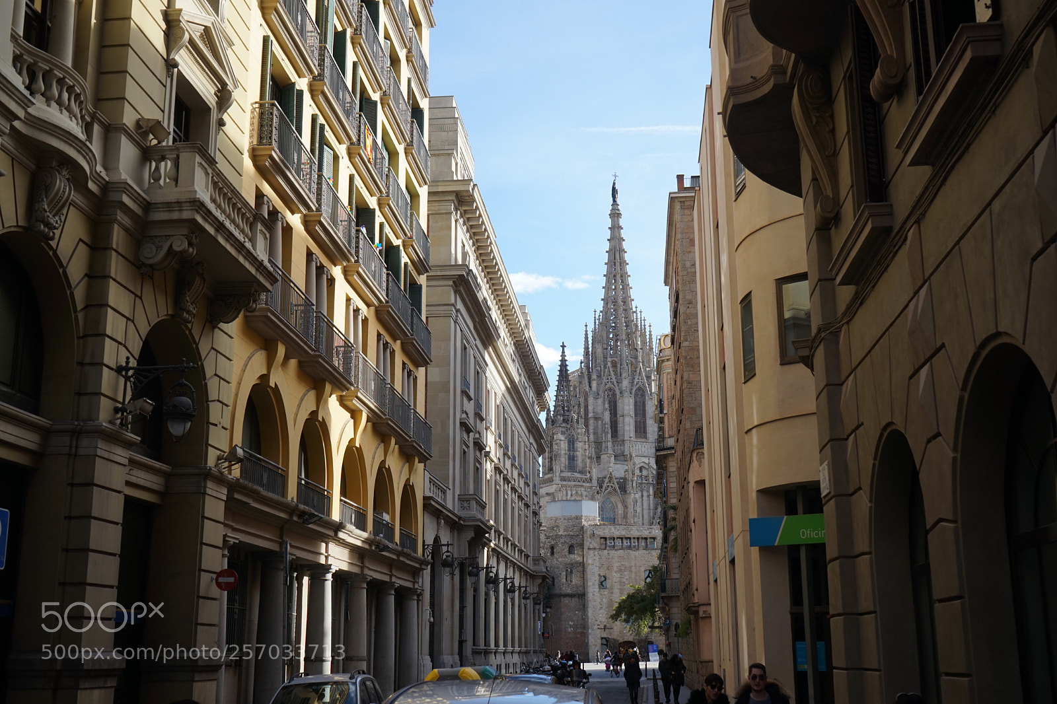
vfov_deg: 33.4
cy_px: 352
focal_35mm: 40
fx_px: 1174
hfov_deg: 48.5
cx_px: 528
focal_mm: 40
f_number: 9
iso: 100
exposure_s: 1/100
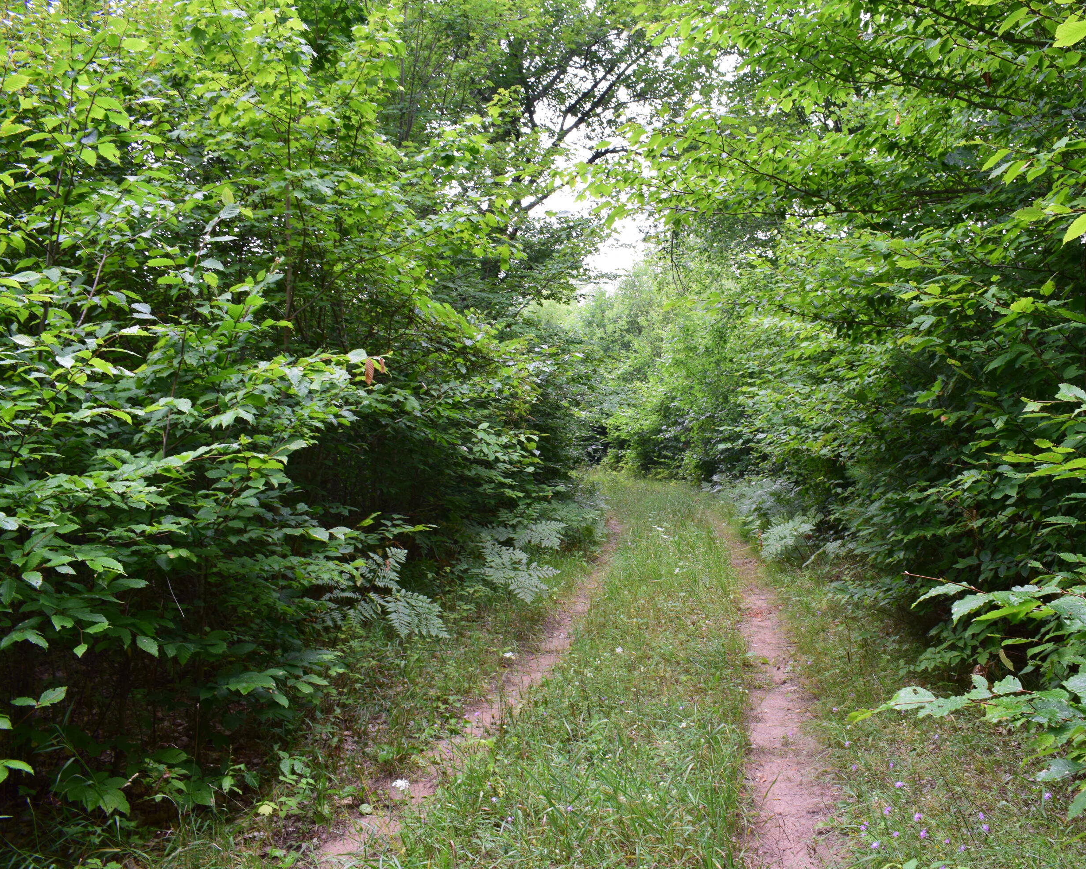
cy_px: 428
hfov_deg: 56.8
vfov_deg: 47.1
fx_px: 996
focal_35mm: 31
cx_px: 642
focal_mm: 18
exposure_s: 1/25
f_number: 7.1
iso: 400
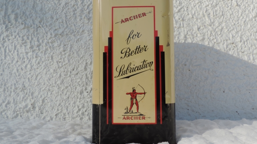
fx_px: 252
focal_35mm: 37
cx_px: 129
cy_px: 65
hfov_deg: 54.0
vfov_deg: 32.0
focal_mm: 5.8
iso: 80
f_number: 3.2
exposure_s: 1/800
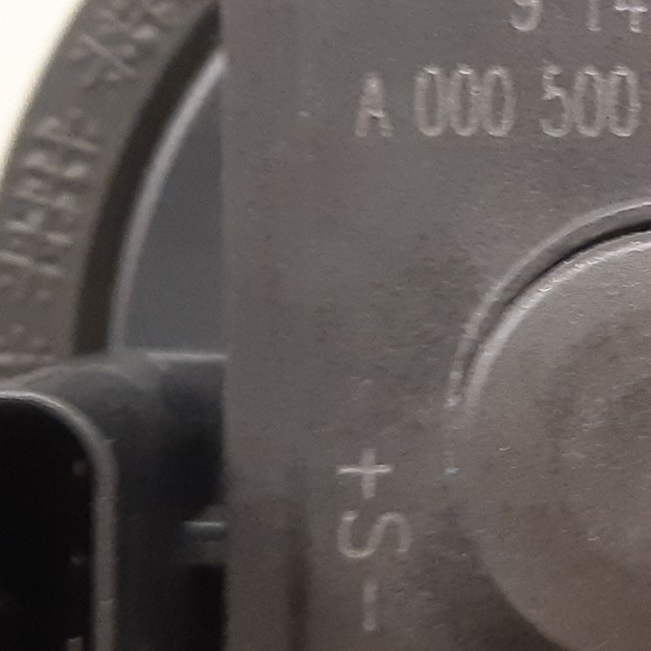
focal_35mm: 62
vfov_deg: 27.7
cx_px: 641
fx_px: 1319
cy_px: 371
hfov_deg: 26.4
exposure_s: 1/25
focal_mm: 3.93
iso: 320
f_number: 1.7
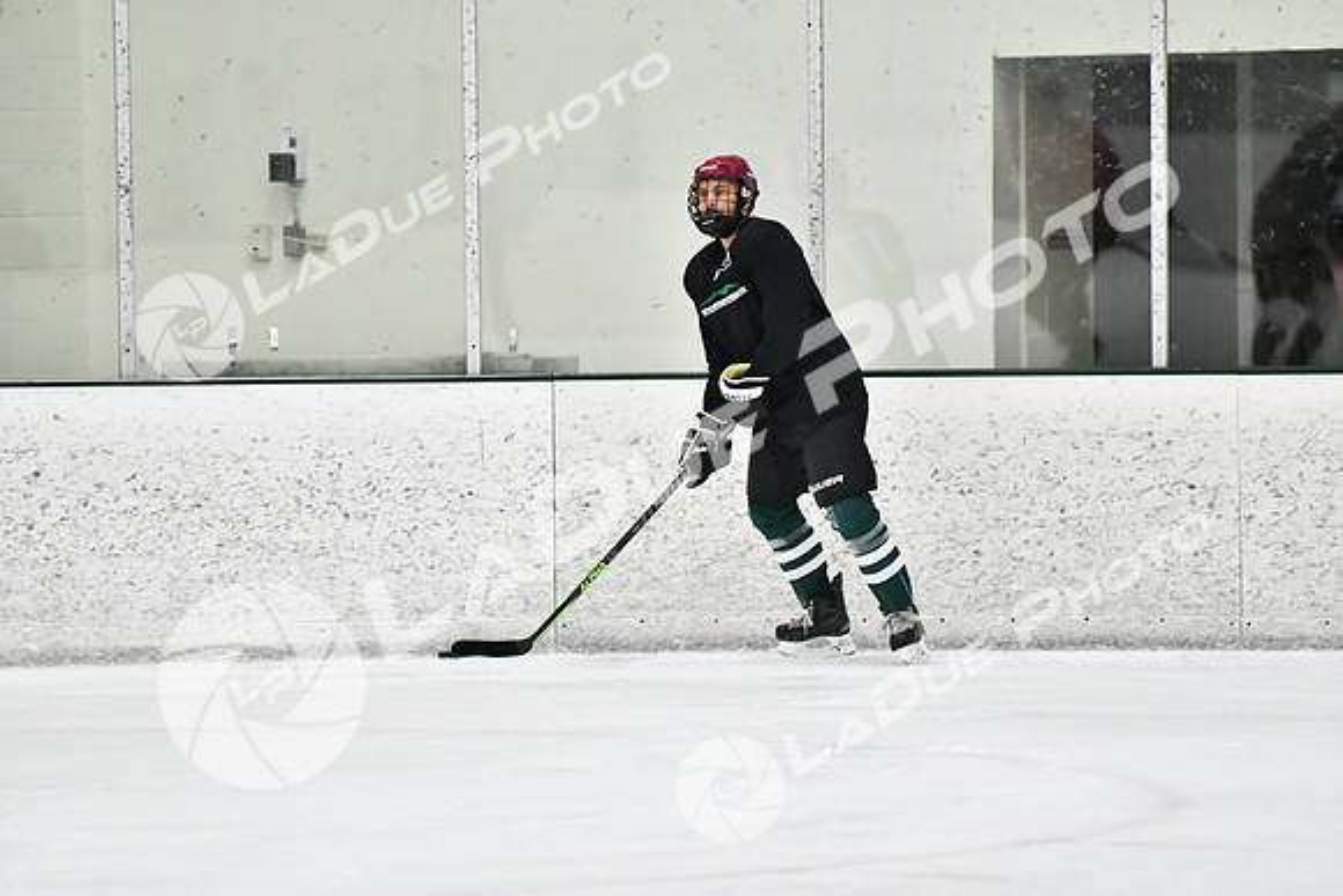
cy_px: 448
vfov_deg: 4.6
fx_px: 11194
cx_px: 672
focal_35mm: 300
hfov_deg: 6.9
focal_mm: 200
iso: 6400
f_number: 2.8
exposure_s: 1/1600
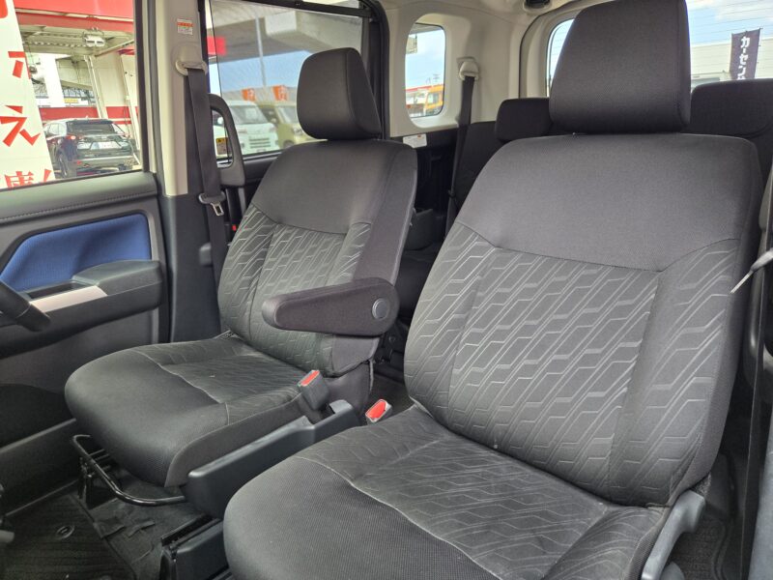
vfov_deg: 58.9
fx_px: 514
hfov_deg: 73.9
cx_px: 386
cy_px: 290
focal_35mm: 23
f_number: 1.8
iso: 200
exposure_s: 1/180
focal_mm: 5.4
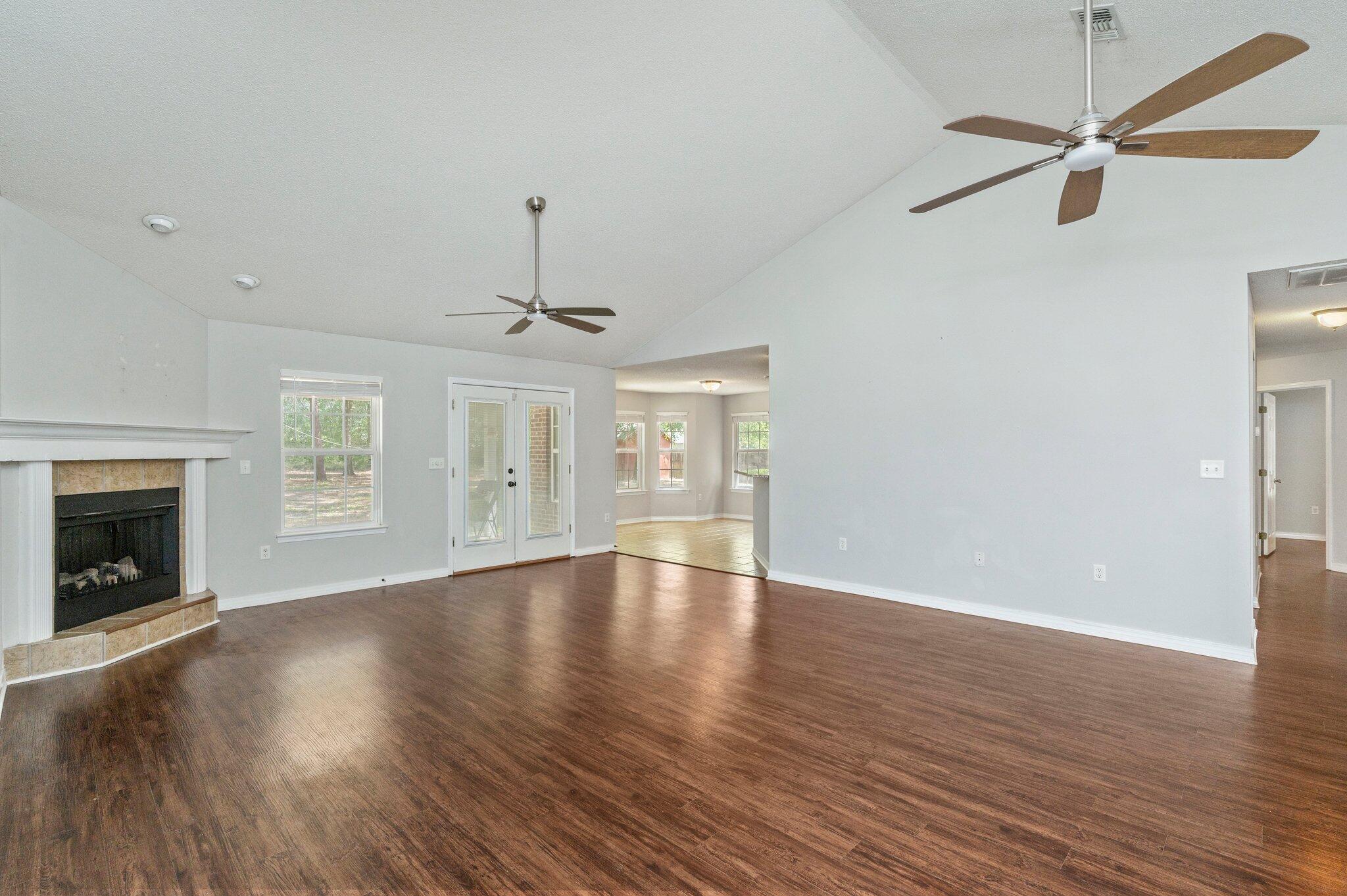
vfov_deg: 73.7
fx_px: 598
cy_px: 448
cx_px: 674
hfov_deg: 96.8
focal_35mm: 16
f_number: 7.1
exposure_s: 1/50
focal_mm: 16
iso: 500
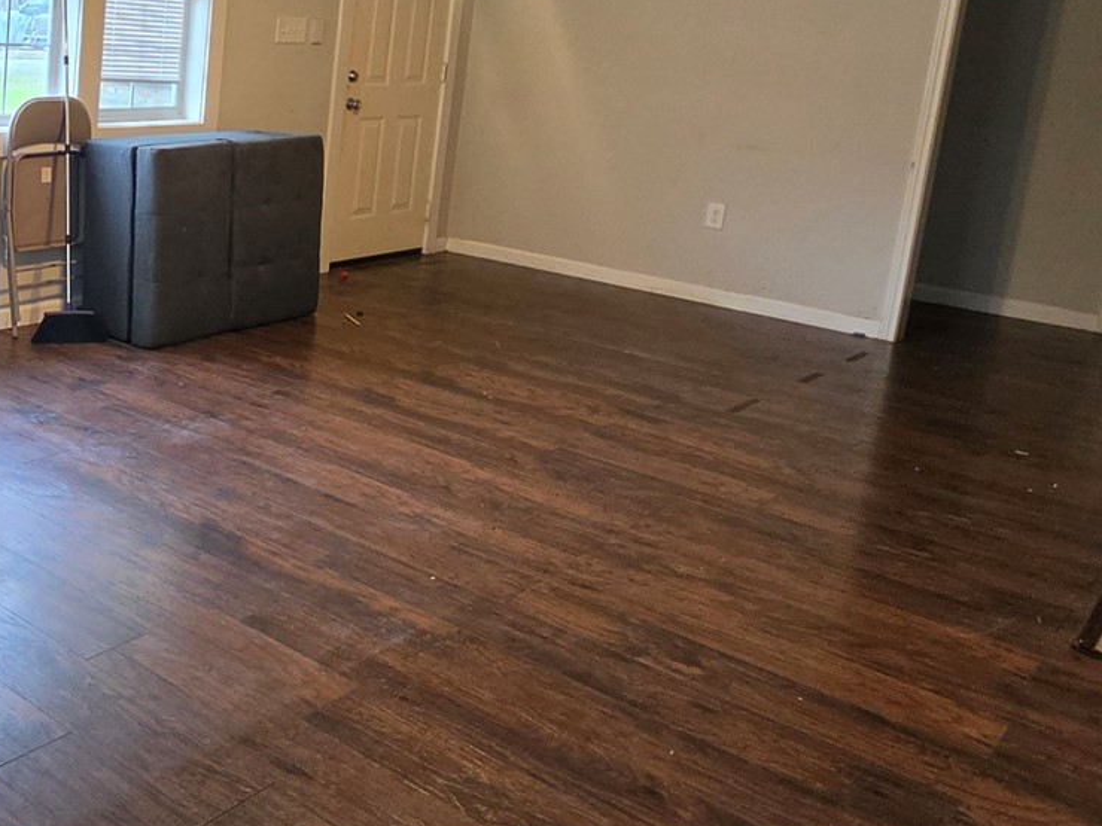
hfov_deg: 44.6
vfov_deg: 39.0
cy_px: 246
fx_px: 1146
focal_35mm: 36
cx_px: 31
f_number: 1.9
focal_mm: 2.2
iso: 320
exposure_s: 1/100
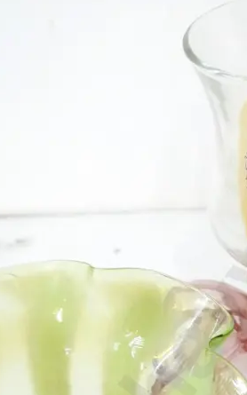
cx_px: 276
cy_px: 245
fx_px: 894
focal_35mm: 83
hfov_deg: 15.3
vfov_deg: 24.9
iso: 3200
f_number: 5
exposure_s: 1/125
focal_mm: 17
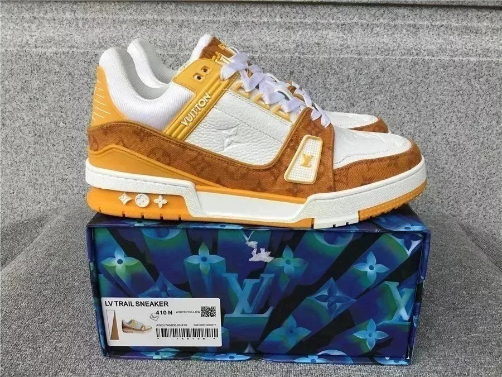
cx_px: 251
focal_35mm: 31
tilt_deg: -19.5
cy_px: 188
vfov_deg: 45.4
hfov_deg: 58.4
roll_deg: -0.6
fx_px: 450
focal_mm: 3.3
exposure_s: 1/264
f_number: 2.4
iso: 25
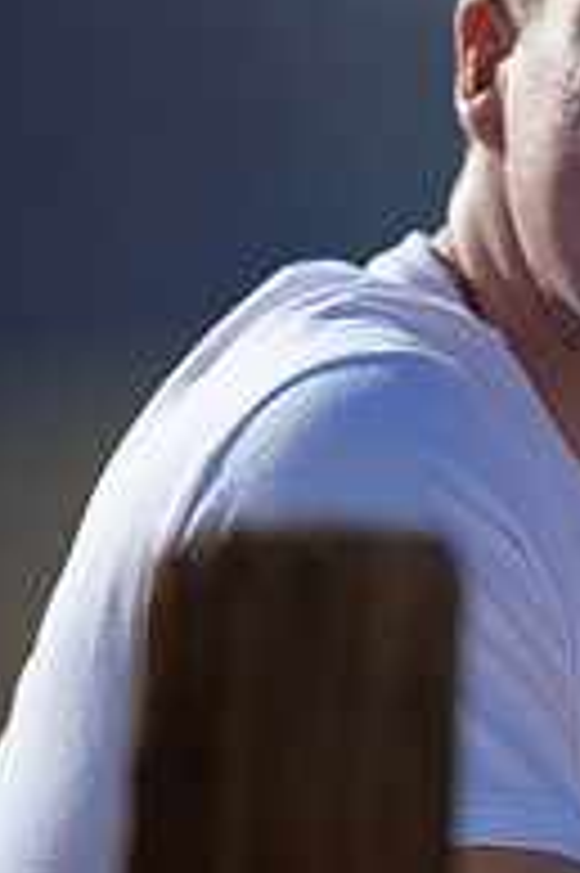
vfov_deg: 4.9
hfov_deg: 3.3
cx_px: 661
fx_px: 10119
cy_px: 536
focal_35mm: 418
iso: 200
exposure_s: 1/5000
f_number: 2.8
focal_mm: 180
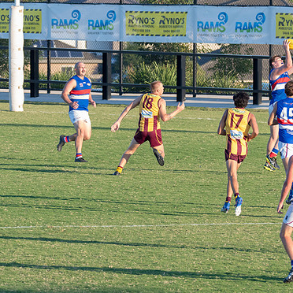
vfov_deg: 3.3
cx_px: 223
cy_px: 126
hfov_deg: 3.3
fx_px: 5028
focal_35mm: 525
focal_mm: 240
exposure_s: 1/500
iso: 800
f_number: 7.1
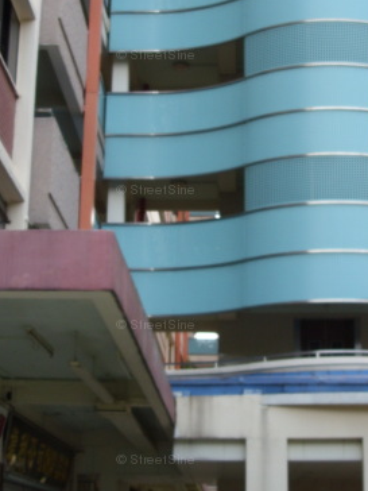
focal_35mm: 73
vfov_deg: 26.7
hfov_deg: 20.2
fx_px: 1035
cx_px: 200
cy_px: 251
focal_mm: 6.3
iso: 50
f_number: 2.8
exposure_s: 1/250
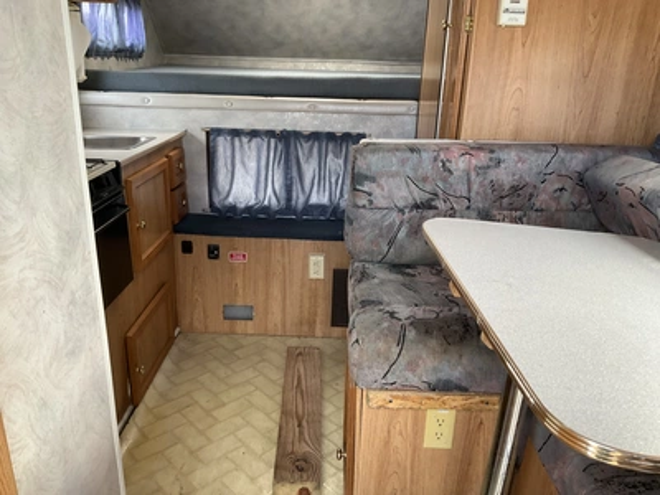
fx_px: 553
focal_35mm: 29
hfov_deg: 61.7
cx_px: 330
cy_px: 248
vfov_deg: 48.2
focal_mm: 3
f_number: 1.8
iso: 64
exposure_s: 1/86
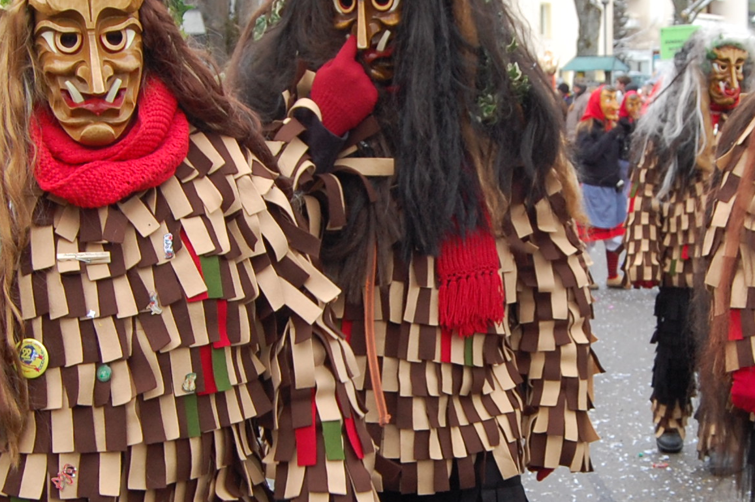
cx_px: 514
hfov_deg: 25.8
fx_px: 1634
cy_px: 347
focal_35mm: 78
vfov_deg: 17.4
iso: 400
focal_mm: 20
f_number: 5
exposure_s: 1/100
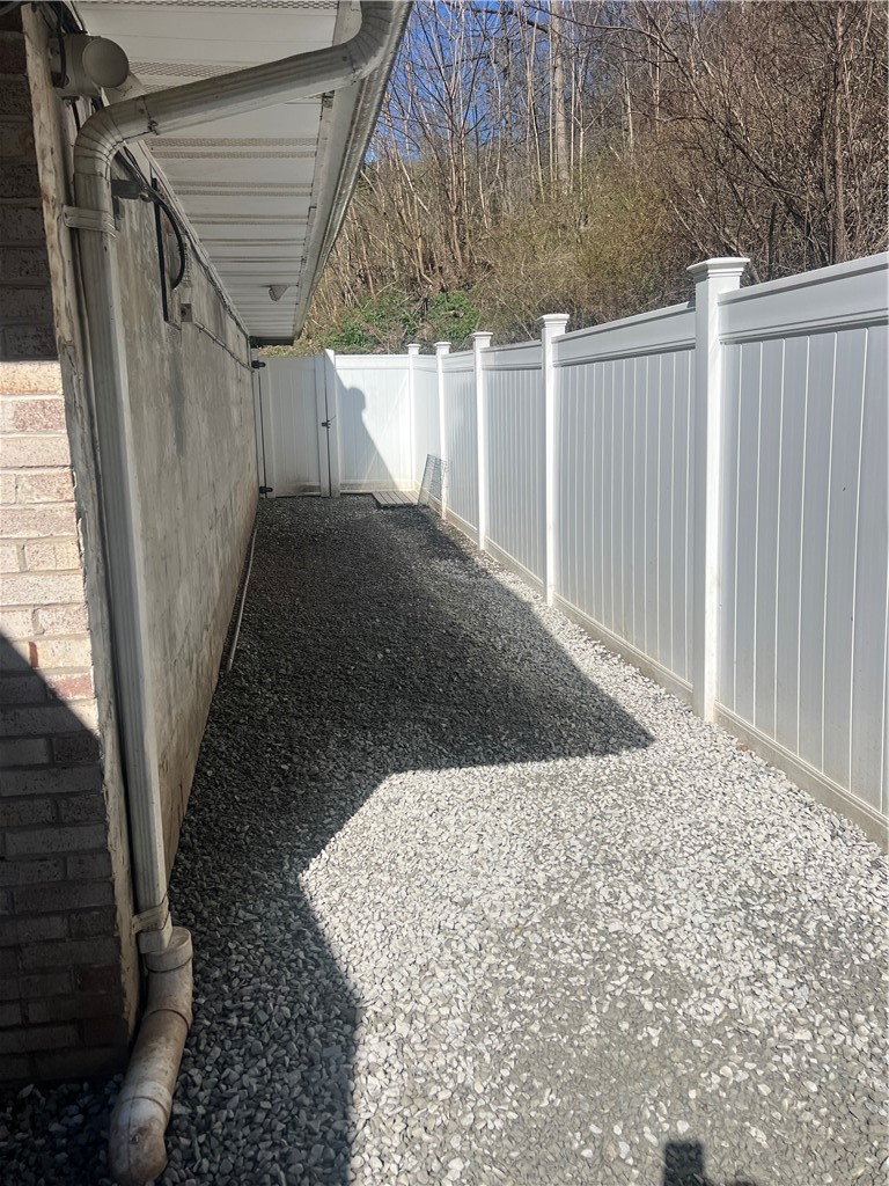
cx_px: 444
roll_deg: +0.5
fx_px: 890
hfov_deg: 53.1
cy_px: 593
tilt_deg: -12.6
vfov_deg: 67.3
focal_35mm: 26
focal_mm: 5.7
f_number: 1.5
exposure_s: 1/8000
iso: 50
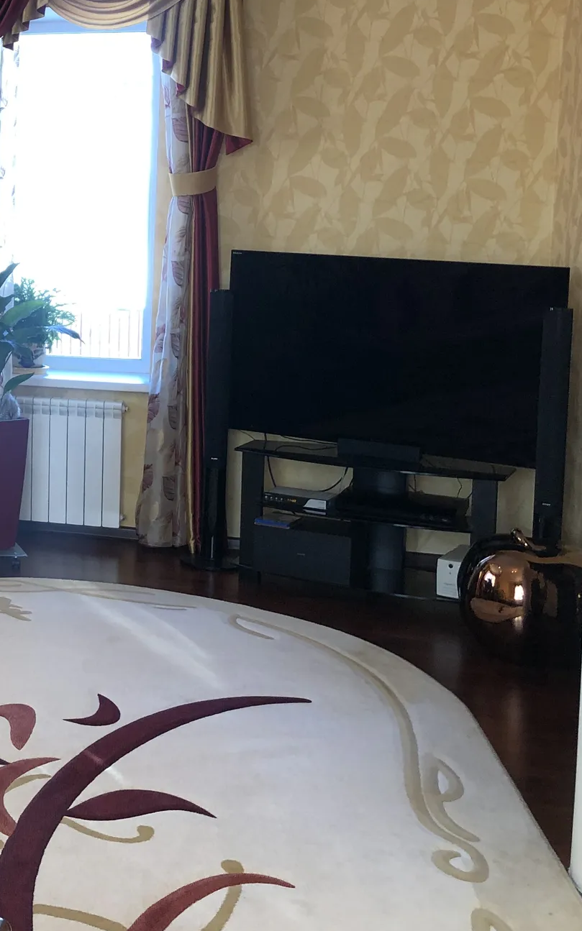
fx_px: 1396
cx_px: -219
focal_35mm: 55
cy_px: 291
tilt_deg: -3.6
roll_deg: -1.4
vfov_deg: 36.4
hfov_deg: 20.9
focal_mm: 4
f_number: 1.8
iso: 25
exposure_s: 1/50
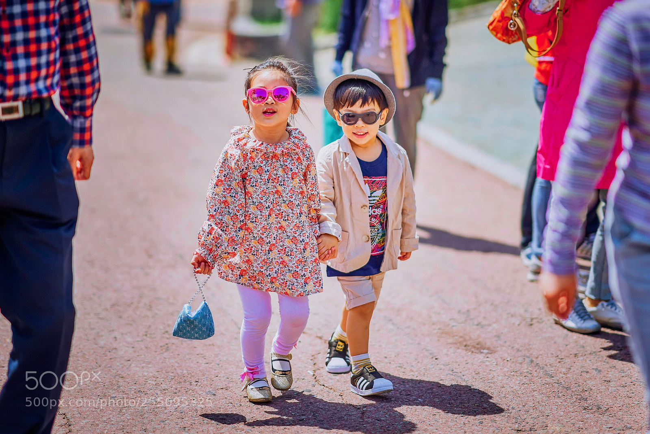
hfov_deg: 23.9
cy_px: 217
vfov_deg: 16.1
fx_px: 1535
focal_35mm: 85
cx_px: 325
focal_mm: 85
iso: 100
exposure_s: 1/6400
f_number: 1.4
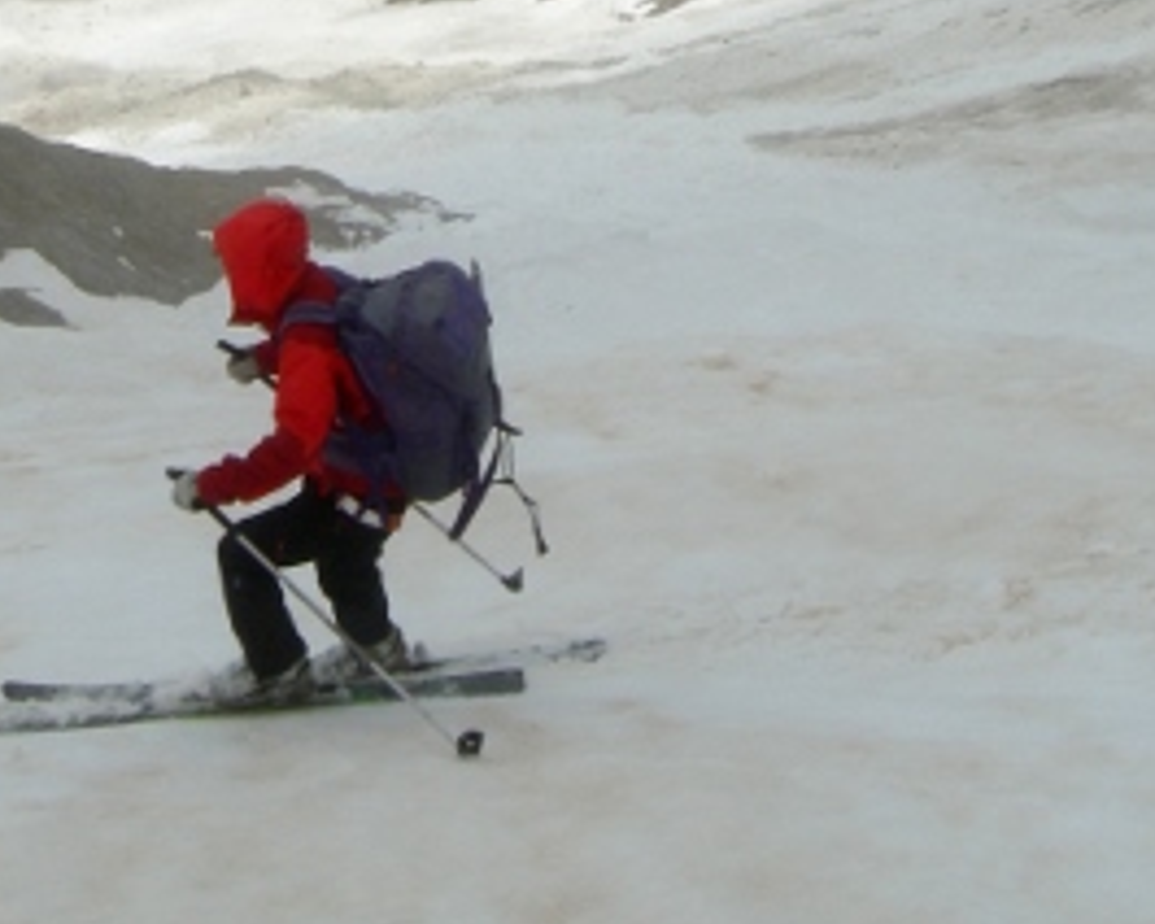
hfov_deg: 18.6
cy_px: -375
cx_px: 458
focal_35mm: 103
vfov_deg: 14.2
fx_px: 3521
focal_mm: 7.5
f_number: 6.8
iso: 64
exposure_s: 1/450
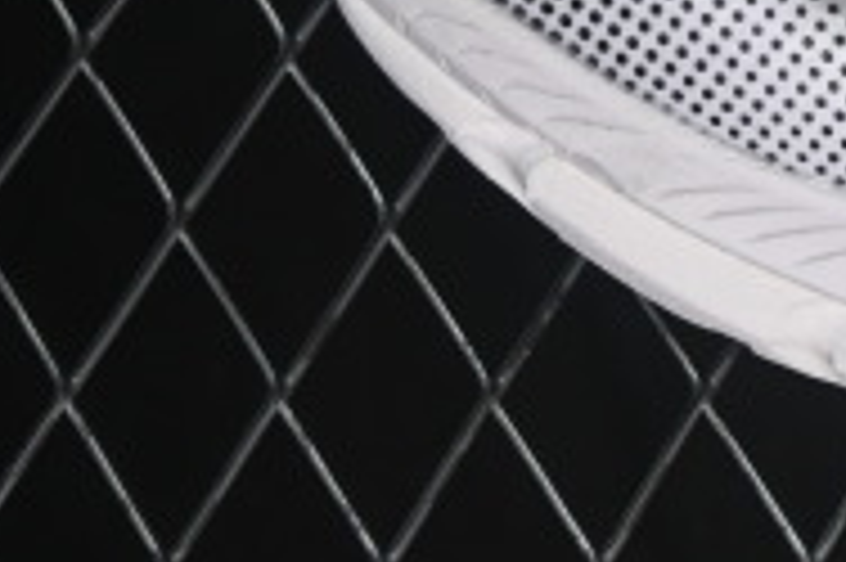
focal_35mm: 320
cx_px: 1620
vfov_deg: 4.2
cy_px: -596
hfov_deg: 6.3
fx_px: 7513
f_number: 6.3
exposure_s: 1/60
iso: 160
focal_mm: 50
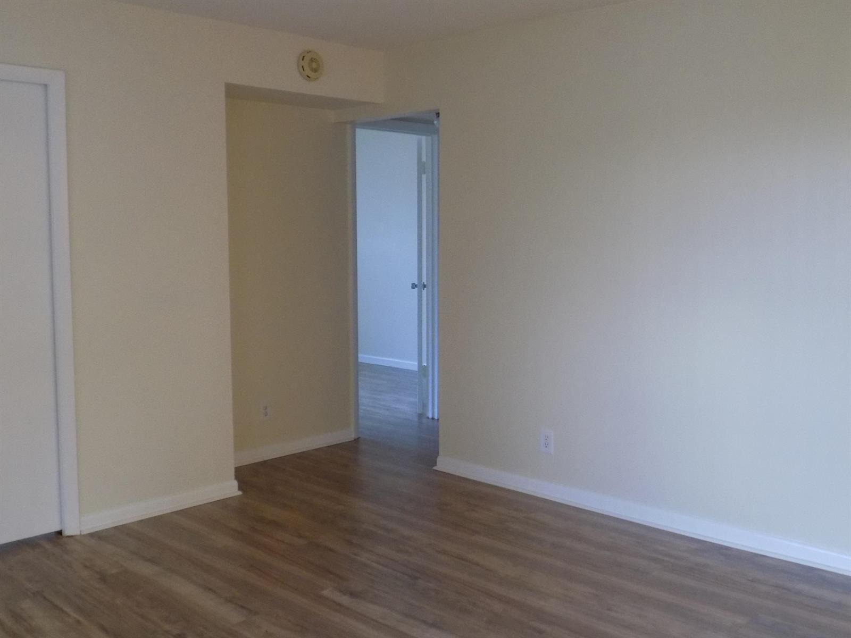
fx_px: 836
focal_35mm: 34
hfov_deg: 54.0
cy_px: 319
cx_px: 426
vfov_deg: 41.8
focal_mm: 6.1
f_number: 3.4
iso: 400
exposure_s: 1/15
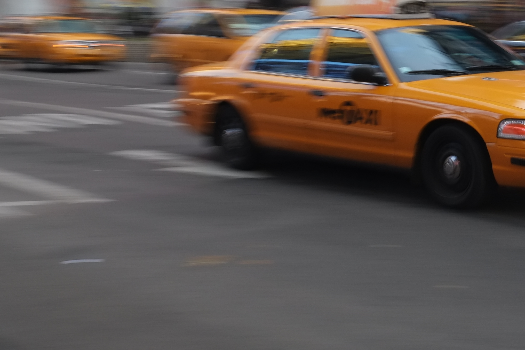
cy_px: 90
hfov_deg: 28.9
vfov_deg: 20.8
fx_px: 948
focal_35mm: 65
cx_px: 529
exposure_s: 1/20
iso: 400
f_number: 10
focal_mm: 18
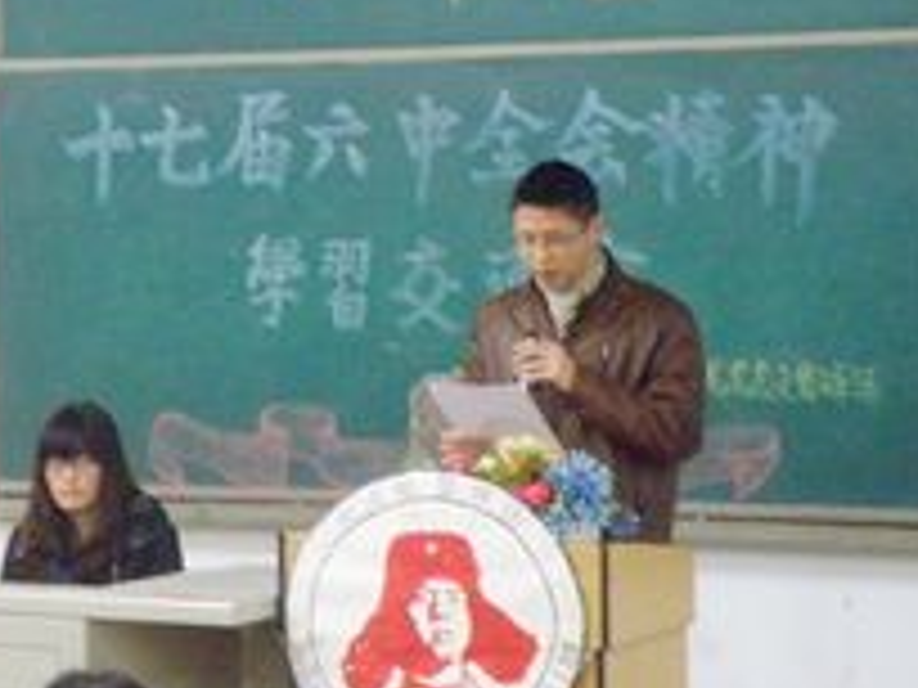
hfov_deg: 14.5
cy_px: 223
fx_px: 3607
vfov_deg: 10.9
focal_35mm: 136
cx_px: 234
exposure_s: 1/25
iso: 800
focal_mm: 11.85
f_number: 3.7
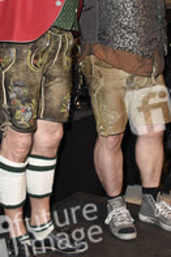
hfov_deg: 22.2
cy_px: 39
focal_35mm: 61
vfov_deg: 31.7
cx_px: 73
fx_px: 435
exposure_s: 1/60
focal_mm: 20
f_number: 6.3
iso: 800
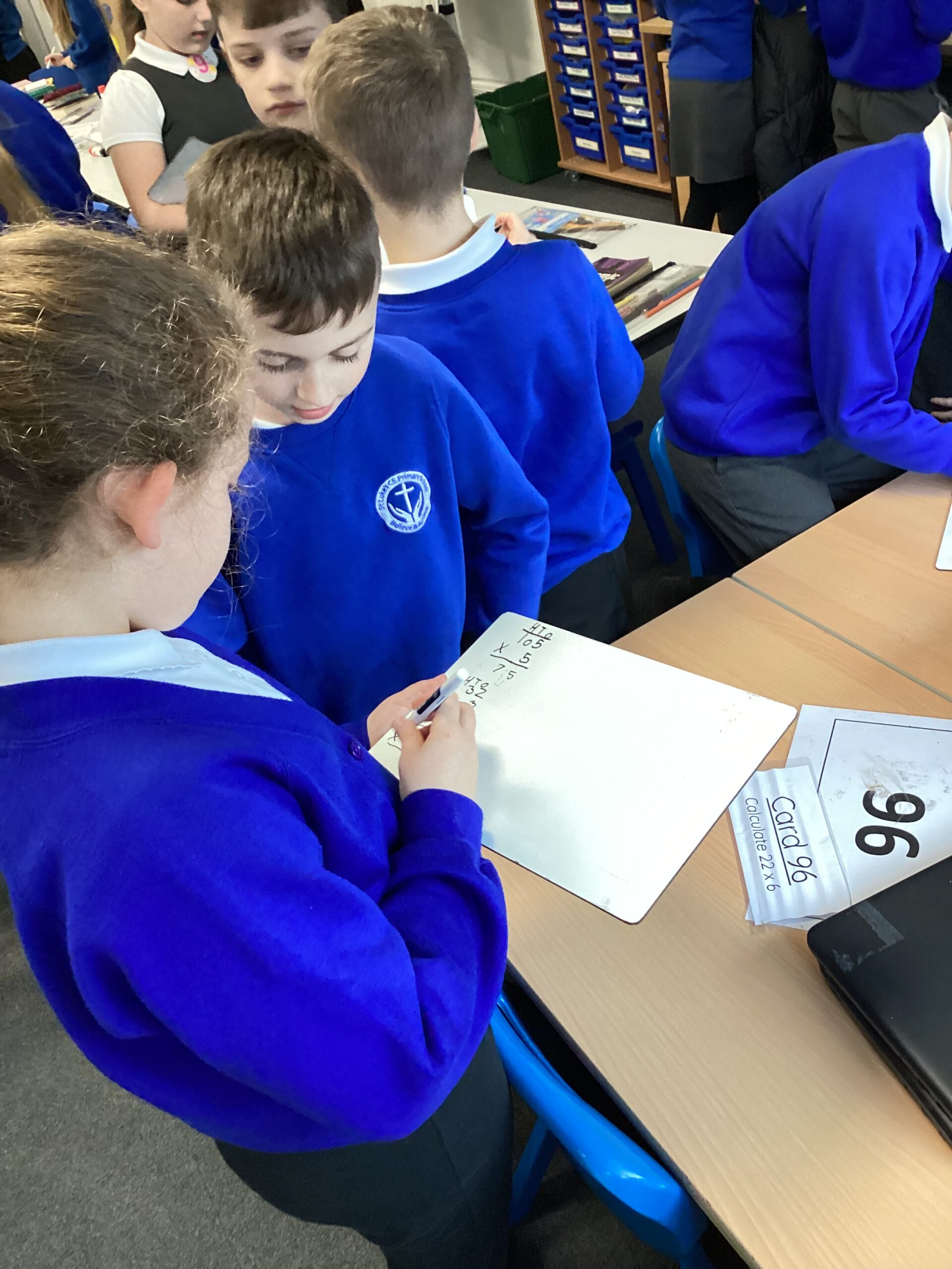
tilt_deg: -36.2
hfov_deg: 45.4
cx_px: 476
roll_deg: +17.2
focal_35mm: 31
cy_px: 634
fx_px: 1137
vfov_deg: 58.4
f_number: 2.4
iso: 250
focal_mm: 3.3
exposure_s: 1/60
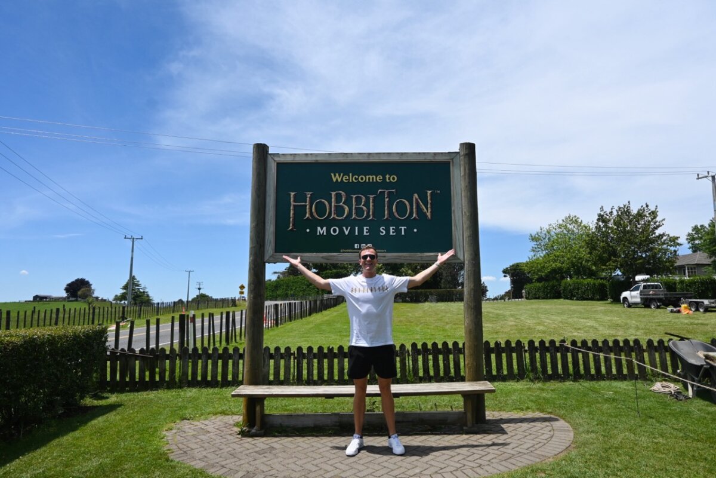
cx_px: 358
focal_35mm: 24
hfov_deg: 73.7
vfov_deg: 53.1
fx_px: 477
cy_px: 239
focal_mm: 16
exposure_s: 1/400
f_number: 7.1
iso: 100
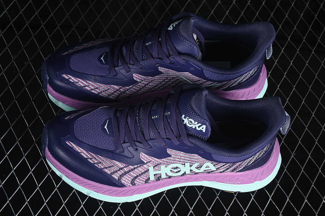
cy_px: 108
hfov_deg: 27.0
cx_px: 162
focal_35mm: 75
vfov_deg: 18.2
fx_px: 677
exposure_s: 1/60
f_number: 6.3
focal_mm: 50
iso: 160
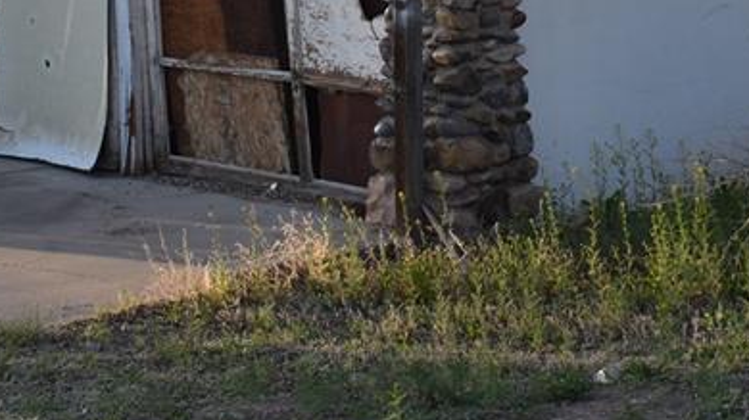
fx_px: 1965
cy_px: -69
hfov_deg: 21.5
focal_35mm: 99
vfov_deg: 12.0
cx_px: 528
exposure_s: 1/125
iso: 100
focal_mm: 24
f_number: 5.6
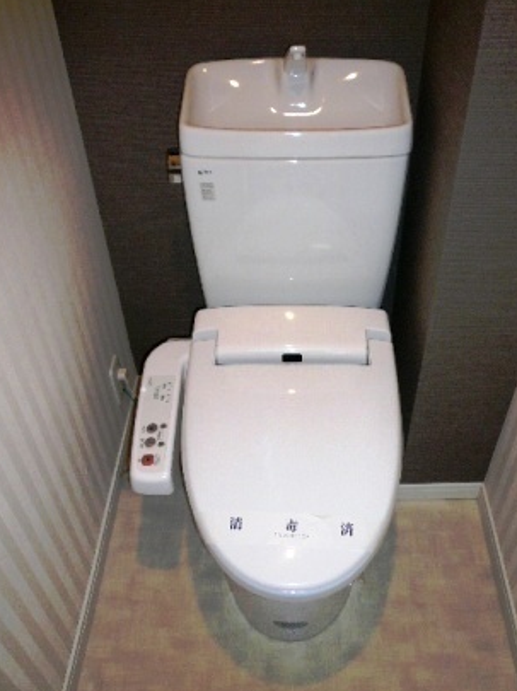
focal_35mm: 31
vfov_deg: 58.4
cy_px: 334
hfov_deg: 45.4
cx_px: 266
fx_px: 618
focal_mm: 4.6
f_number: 2.8
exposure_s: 1/30
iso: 100
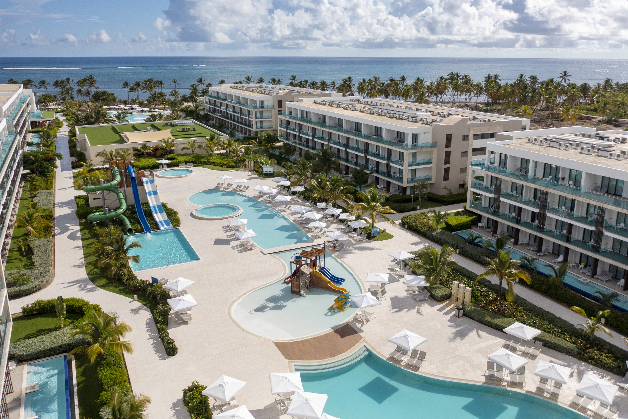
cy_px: 210
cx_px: 314
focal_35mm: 28
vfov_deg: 46.4
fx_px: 488
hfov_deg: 65.5
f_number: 2.8
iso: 100
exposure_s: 1/320
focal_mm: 10.26
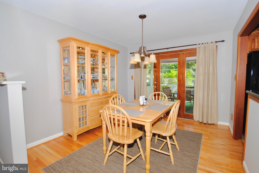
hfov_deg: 94.9
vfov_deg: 72.2
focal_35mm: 16
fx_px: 119
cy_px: 86
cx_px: 130
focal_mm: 11
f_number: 5
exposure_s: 1/60
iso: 200
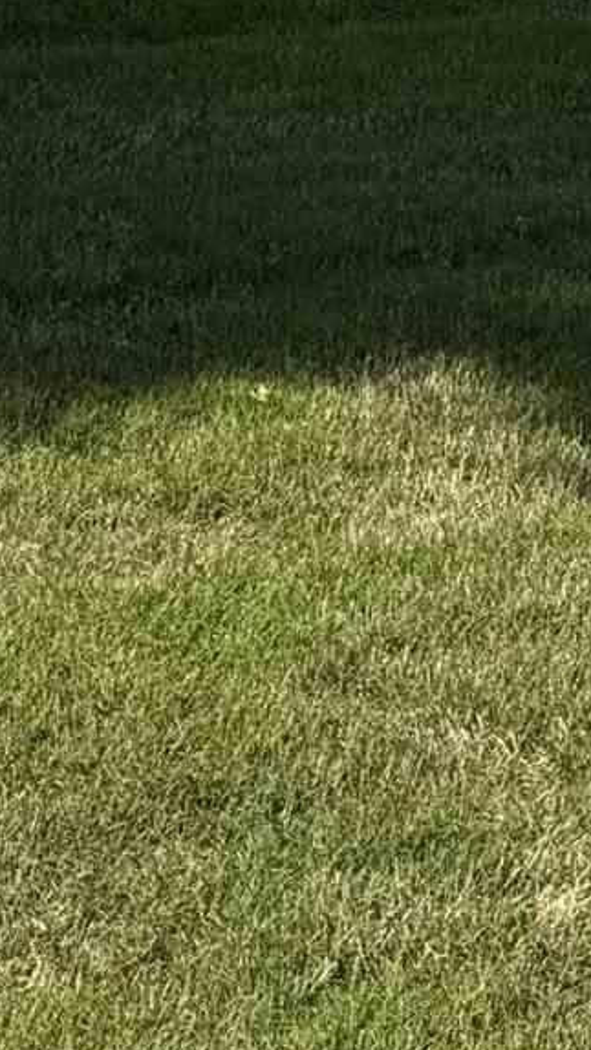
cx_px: 1015
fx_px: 3899
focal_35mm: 140
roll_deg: +2.5
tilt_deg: +10.7
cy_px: -799
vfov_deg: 13.8
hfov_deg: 8.4
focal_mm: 6.76
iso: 80
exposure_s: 1/4673
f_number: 1.78
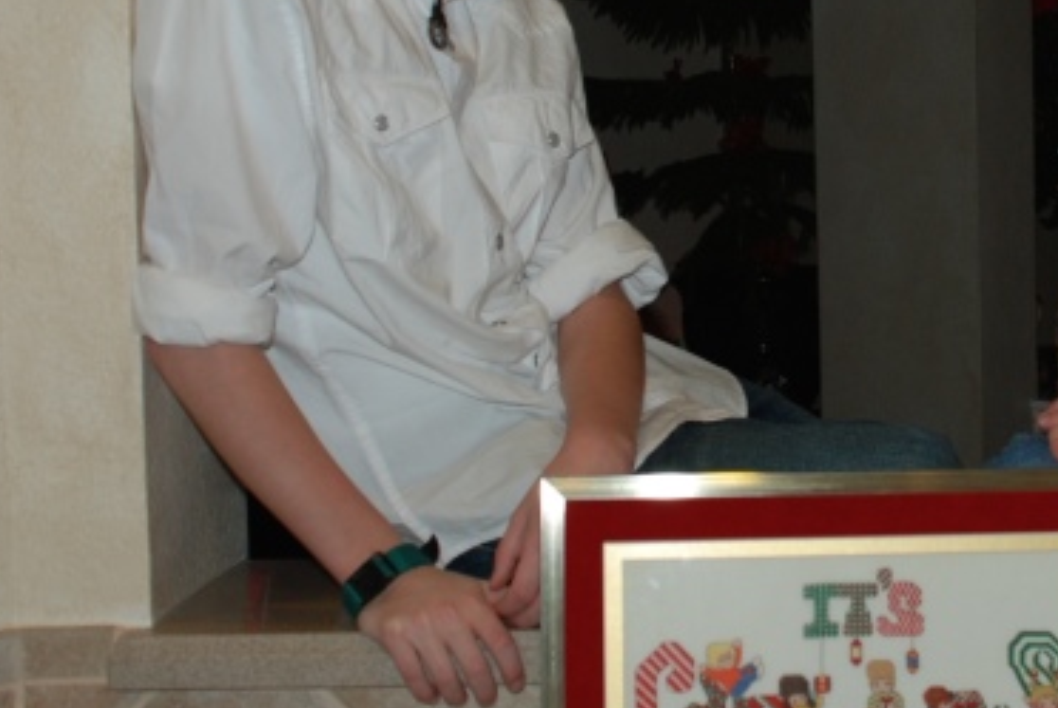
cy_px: 223
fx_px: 2089
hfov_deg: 27.8
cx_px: 867
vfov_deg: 19.2
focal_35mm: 71
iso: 200
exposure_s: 1/60
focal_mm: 22
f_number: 3.8
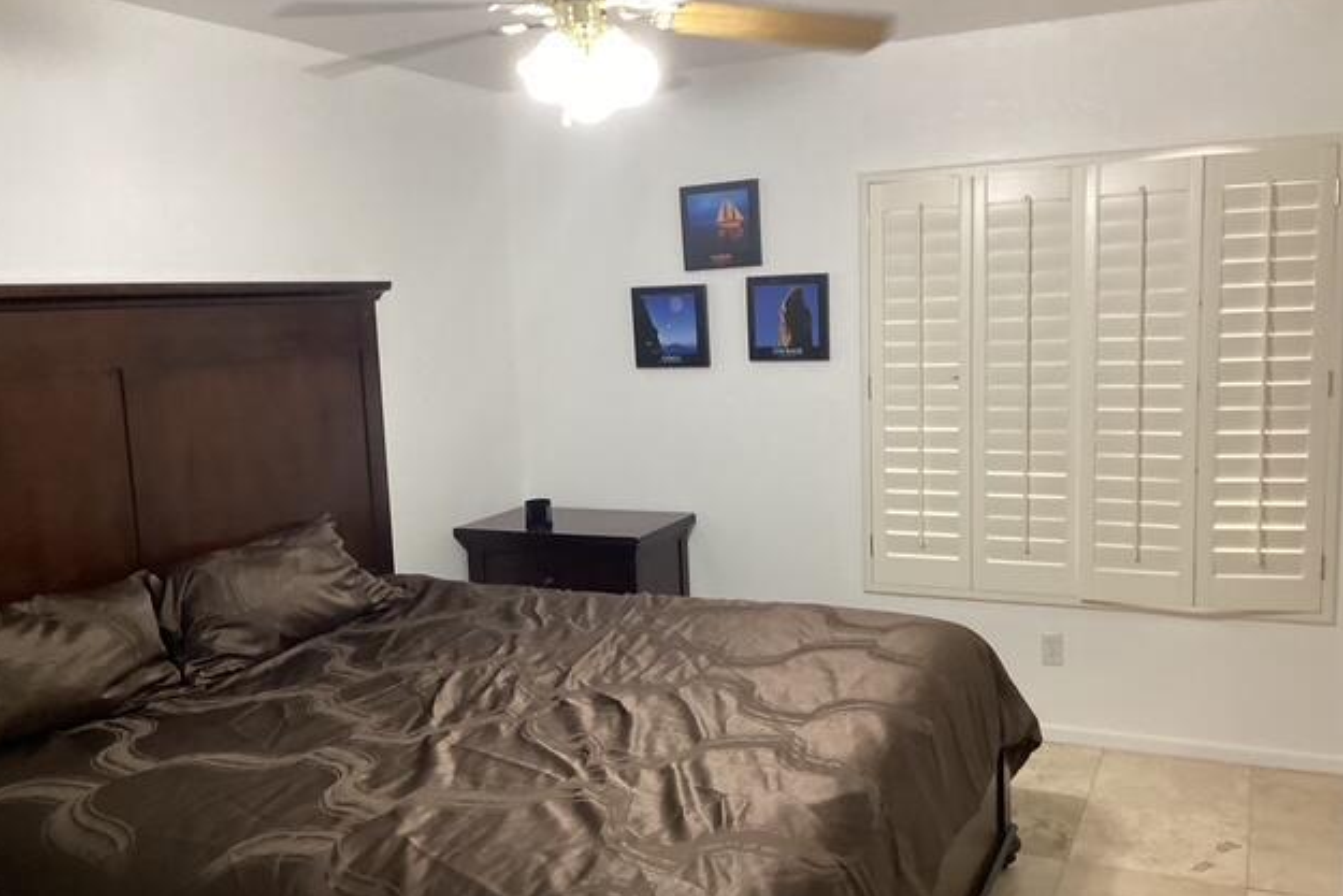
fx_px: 1231
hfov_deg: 57.2
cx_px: 675
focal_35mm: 33
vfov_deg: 39.9
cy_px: 494
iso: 200
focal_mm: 3.3
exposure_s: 1/60
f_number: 2.4
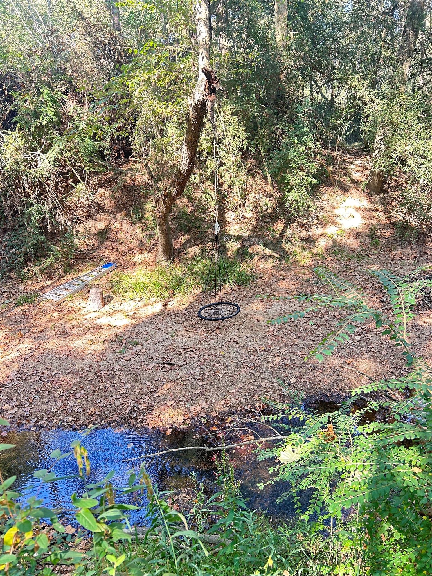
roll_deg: +1.4
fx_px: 433
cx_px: 216
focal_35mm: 26
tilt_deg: -18.4
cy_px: 288
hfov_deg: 53.1
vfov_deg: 67.3
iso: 125
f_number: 1.5
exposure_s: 1/121
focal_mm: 5.7
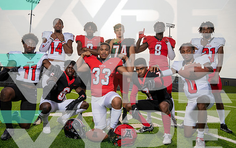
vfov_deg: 44.5
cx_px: 114
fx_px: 180
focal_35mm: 28
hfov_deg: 66.4
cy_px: 79
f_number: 8
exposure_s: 1/250
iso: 100
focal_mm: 24
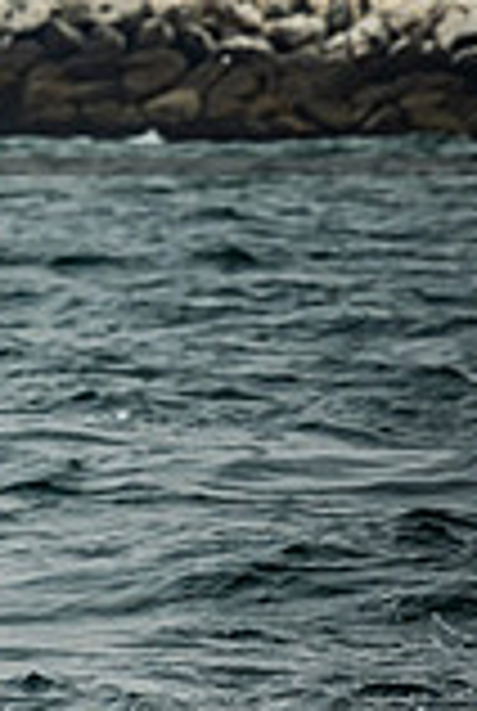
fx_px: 14504
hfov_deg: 1.9
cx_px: -814
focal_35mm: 733
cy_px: 272
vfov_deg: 2.8
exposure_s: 1/1000
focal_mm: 200
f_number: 6.3
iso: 500
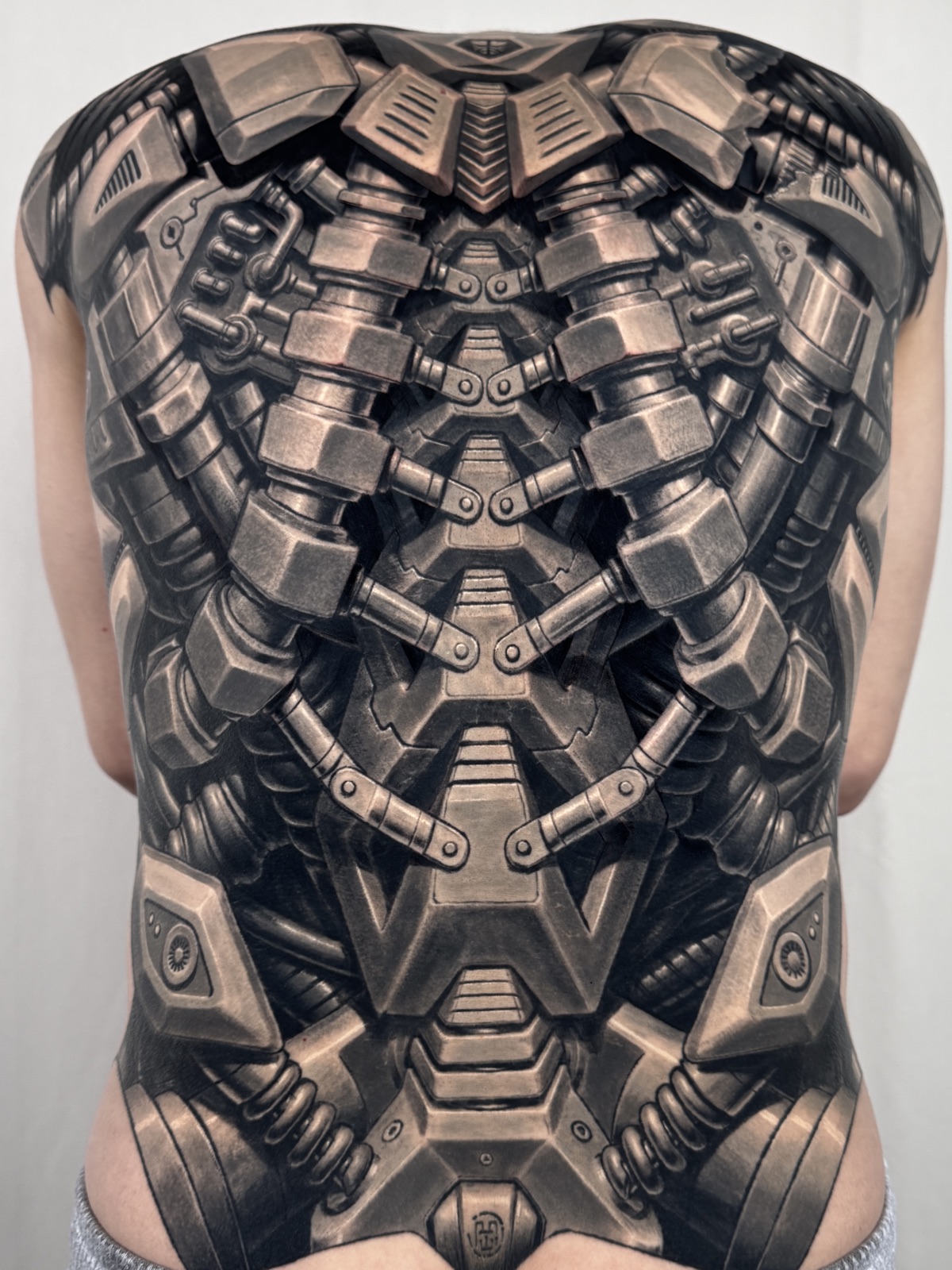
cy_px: 635
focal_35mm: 24
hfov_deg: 56.8
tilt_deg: -1.3
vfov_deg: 71.6
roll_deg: +0.6
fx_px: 880
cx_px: 476
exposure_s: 1/121
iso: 200
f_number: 1.78
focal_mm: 6.76
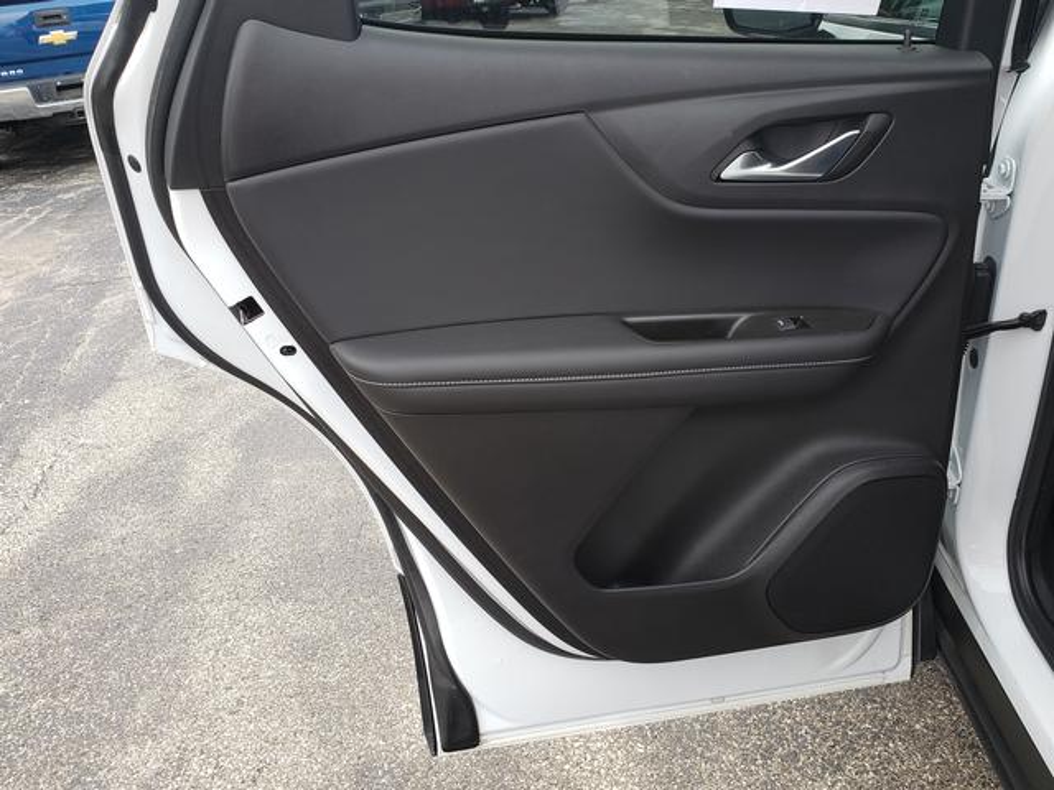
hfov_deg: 67.3
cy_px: 395
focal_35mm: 26
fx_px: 792
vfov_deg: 53.1
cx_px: 527
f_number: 2.4
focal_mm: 4.3
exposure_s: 1/91
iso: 50
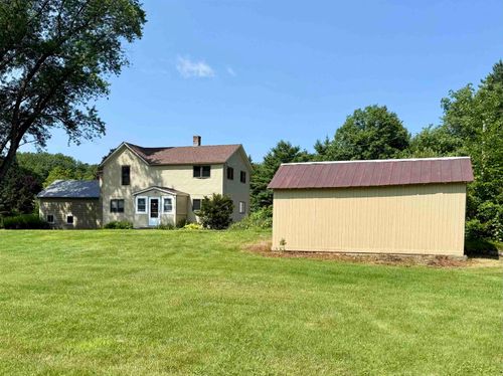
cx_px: 252
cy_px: 188
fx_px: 348
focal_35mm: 24
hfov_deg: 71.6
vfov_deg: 56.7
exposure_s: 1/3953
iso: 80
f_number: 1.78
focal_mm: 6.76
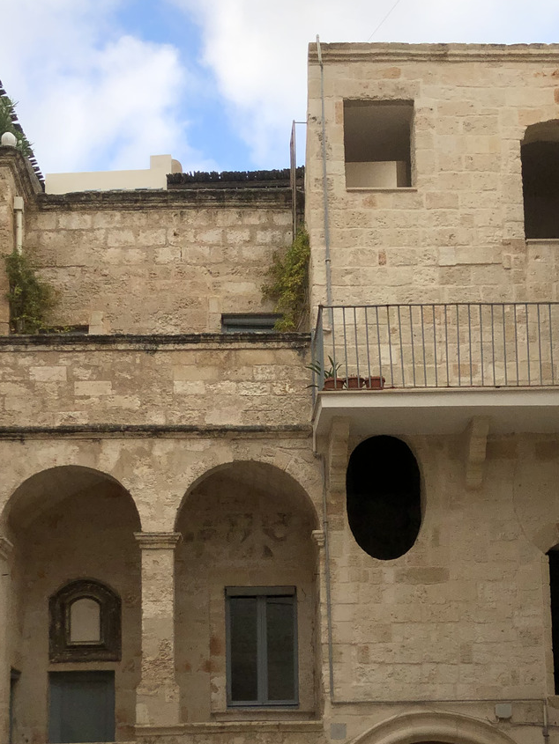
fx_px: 1141
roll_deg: +1.1
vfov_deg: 34.8
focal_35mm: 53
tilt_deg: +7.3
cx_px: 291
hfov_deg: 27.5
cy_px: 616
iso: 20
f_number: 1.8
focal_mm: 4
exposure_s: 1/1116
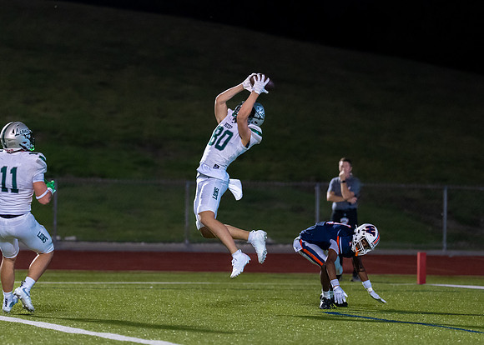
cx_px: 205
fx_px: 3928
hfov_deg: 7.1
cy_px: 172
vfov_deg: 5.0
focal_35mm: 286
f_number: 1.8
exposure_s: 1/1000
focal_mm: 135
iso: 1600
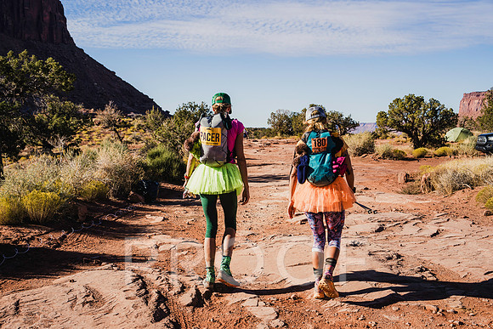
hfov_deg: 45.4
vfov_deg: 31.2
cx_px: 246
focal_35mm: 43
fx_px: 589
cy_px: 164
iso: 100
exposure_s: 1/400
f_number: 5.6
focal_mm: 43
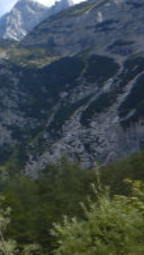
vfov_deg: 19.7
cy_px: 216
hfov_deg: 9.0
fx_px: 725
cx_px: -302
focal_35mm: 107
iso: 125
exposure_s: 1/800
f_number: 4.1
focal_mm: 4.3
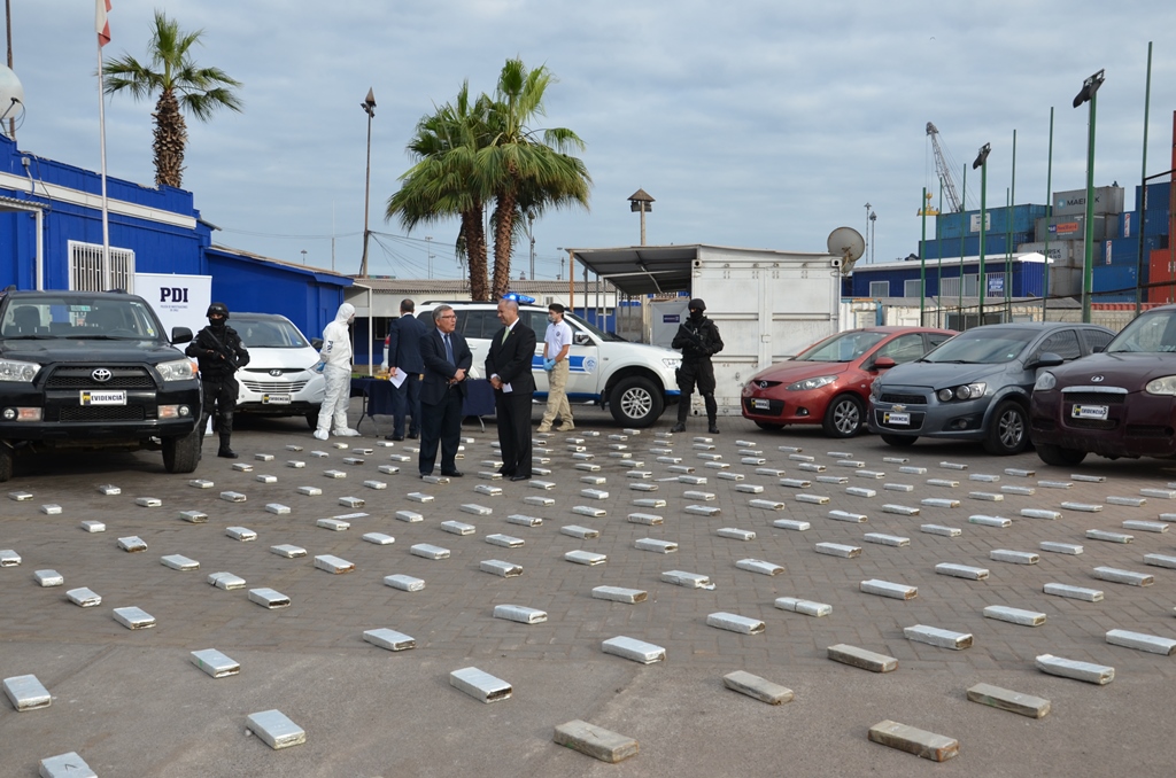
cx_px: 588
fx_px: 1173
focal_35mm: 36
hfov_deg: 53.2
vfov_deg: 36.7
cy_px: 389
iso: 200
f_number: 7.1
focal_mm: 24
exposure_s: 1/200
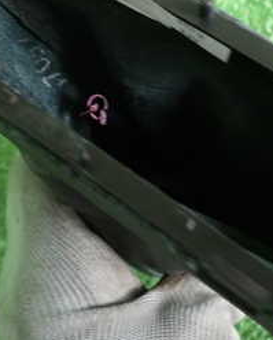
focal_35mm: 59
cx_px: 178
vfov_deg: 31.8
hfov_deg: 25.7
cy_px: 129
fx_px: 595
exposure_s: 1/30
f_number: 2
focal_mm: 4.5
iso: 250
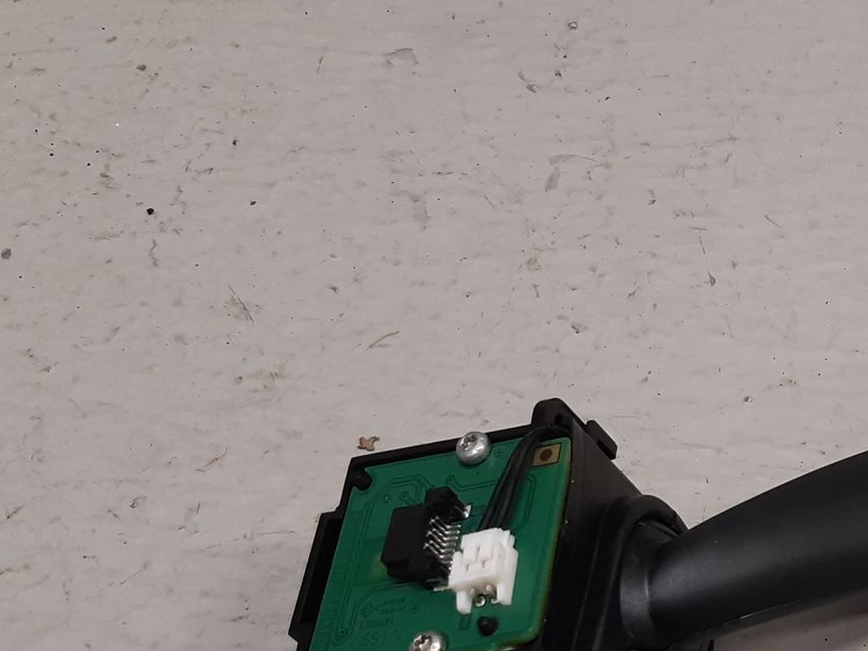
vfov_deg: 23.2
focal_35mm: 62
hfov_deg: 29.5
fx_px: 1554
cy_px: 540
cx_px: 827
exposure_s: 1/50
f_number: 1.7
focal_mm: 3.93
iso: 100
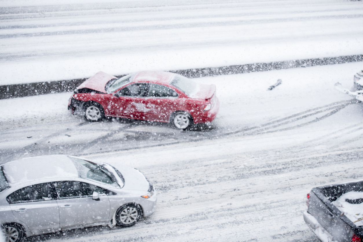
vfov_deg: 19.5
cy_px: 121
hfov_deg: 28.8
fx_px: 706
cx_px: 182
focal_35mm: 70
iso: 200
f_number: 2.8
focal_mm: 70
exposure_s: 1/250
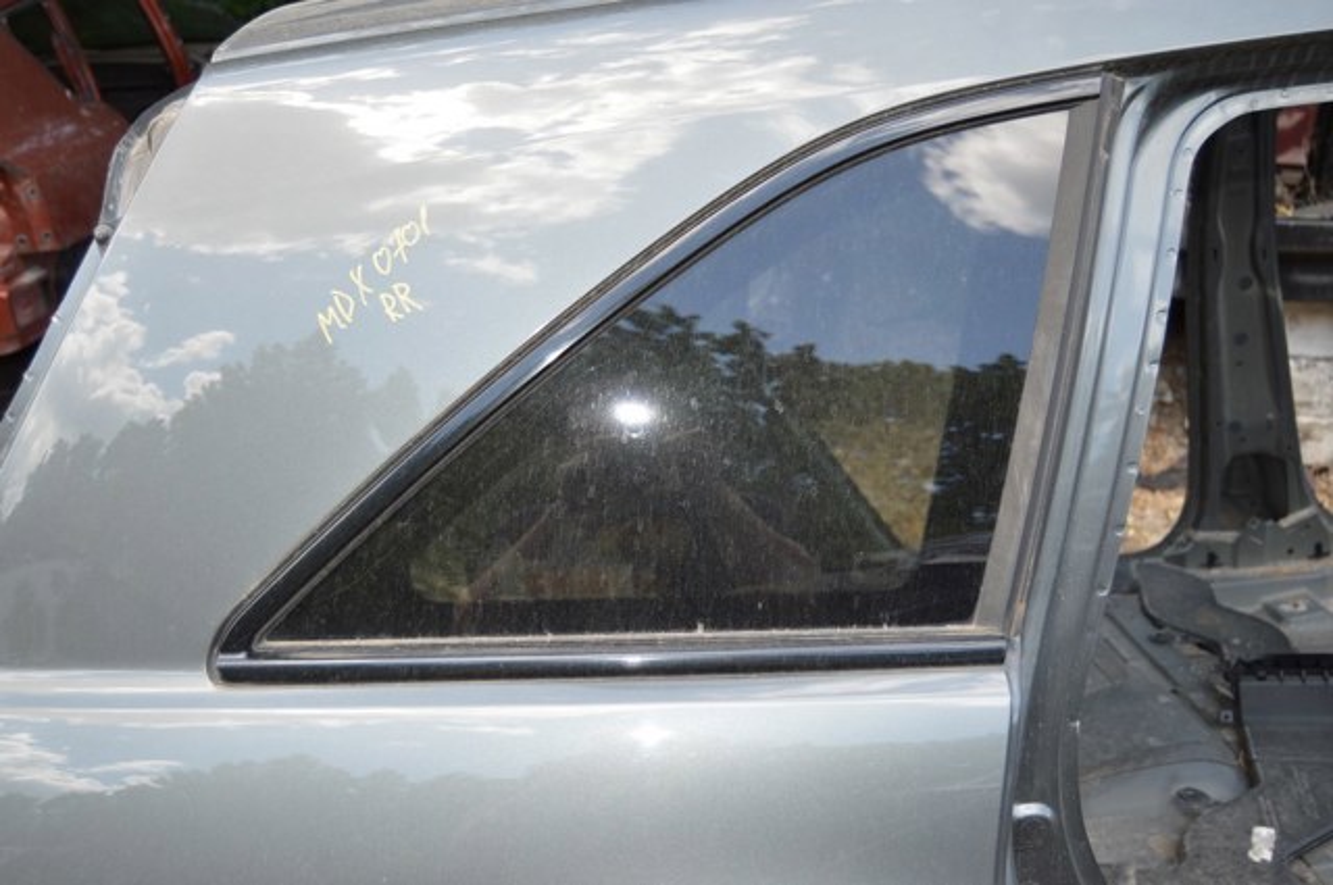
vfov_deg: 36.8
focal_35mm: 36
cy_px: 442
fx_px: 1331
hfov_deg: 53.2
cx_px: 666
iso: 100
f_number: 4
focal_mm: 24
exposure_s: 1/125
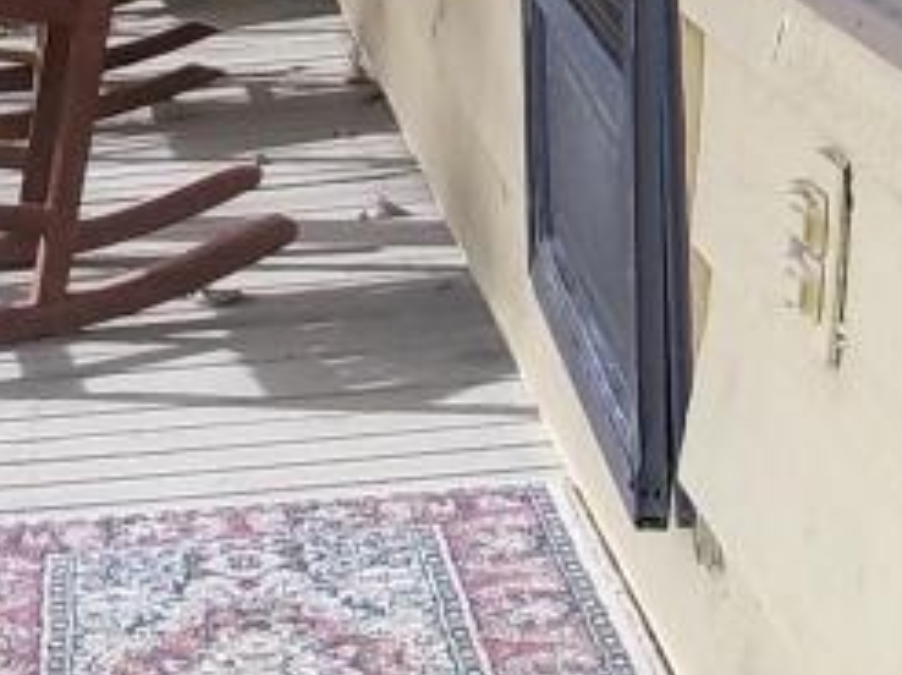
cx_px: 99
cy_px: -580
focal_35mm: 150
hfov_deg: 13.1
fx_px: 3905
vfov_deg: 9.4
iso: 80
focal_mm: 6.5
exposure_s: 1/200
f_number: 3.1
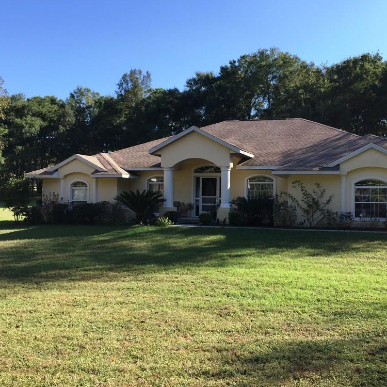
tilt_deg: +0.6
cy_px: 191
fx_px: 443
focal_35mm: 35
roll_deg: -2.4
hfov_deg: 46.6
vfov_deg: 47.2
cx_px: 251
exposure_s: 1/942
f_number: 2.2
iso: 32
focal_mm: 4.15
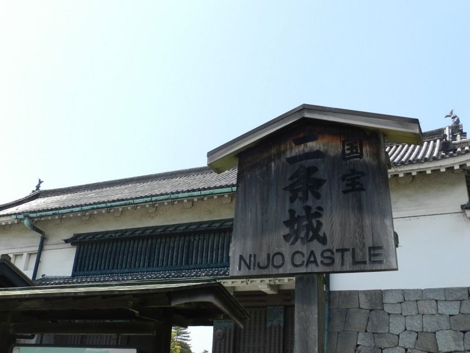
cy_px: 176
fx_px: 516
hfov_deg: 49.0
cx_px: 235
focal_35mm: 38
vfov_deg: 37.7
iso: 160
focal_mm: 6.7
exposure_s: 1/800
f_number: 4
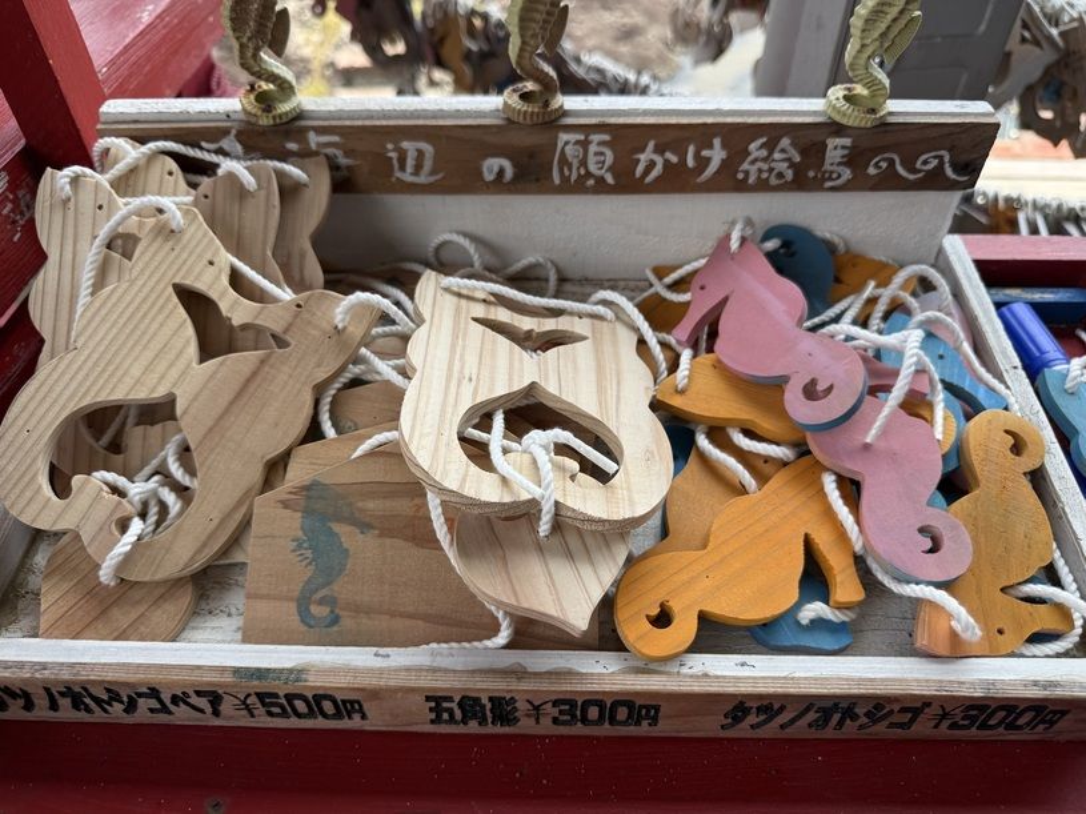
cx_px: 543
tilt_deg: -44.6
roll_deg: +0.7
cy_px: 407
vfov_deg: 56.8
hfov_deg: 71.6
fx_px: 753
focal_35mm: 24
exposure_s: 1/1156
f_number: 1.78
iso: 80
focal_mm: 6.76
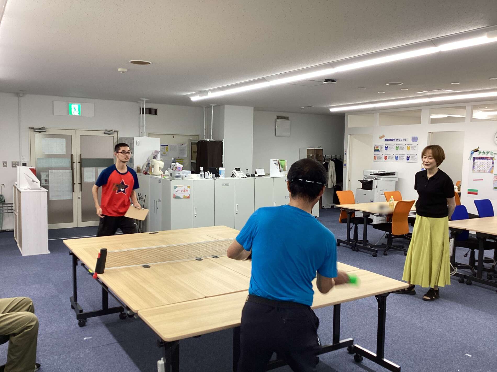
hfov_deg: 58.4
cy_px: 186
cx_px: 248
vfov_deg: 45.4
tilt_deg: -8.8
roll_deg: -0.7
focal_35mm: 31
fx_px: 445
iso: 80
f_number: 2.4
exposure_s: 1/50
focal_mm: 3.3
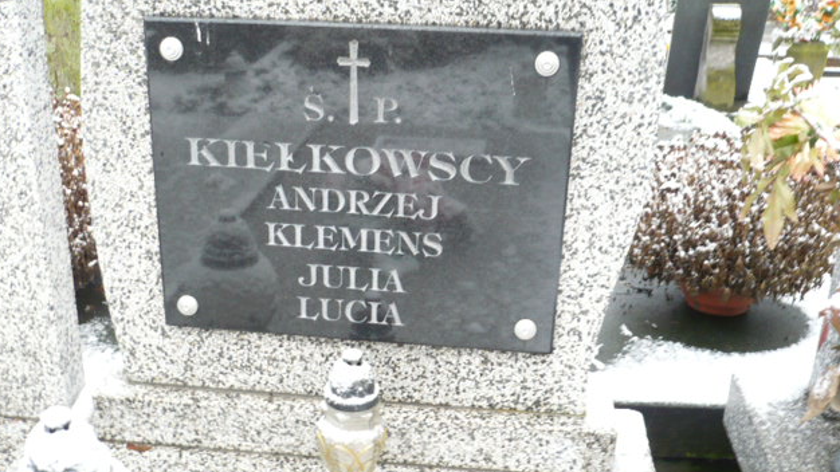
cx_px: 412
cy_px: 245
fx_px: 869
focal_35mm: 39
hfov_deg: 51.6
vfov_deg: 30.4
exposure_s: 1/25
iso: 200
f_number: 2.8
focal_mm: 5.8
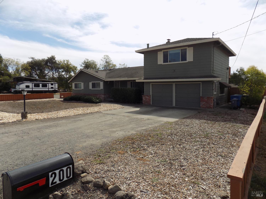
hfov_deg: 73.9
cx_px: 133
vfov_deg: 58.9
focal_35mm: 23
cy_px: 100
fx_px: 177
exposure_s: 1/160
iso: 80
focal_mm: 4
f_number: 9.9
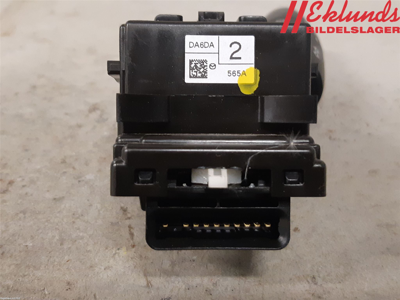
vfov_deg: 53.1
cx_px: 200
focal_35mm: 26
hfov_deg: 67.3
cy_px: 150
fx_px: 300
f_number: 1.7
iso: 320
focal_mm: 3.93
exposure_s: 1/50
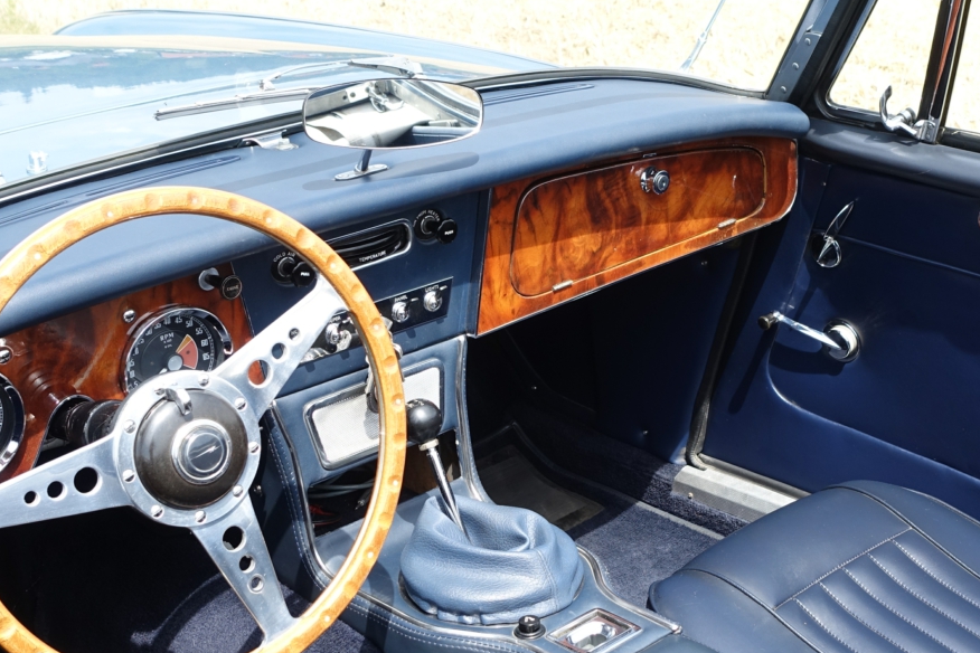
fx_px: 1660
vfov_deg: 22.2
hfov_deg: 32.8
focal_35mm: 61
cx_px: 597
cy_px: 435
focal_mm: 12.06
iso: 125
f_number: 4
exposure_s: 1/320
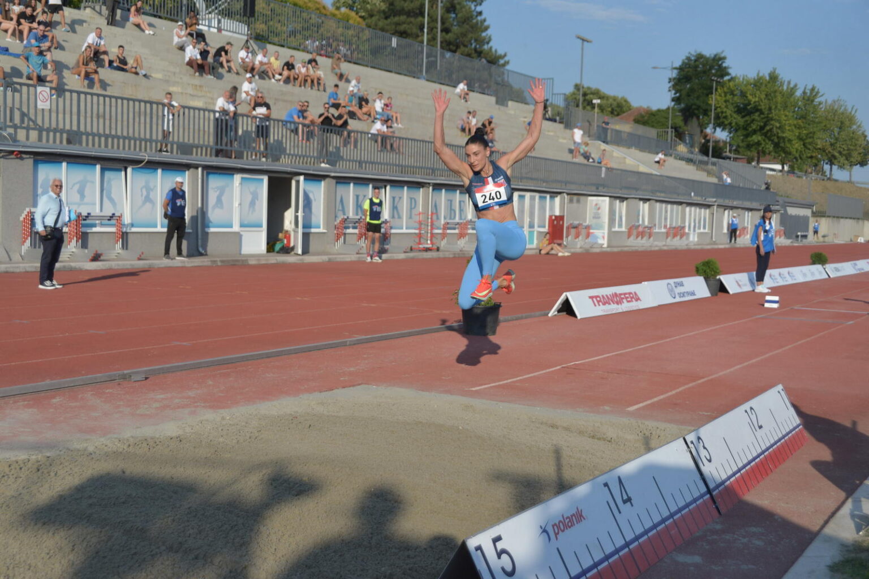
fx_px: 1014
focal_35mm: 42
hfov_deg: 46.4
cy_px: 290
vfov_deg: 31.9
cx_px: 434
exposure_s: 1/3200
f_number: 5.6
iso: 400
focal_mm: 42
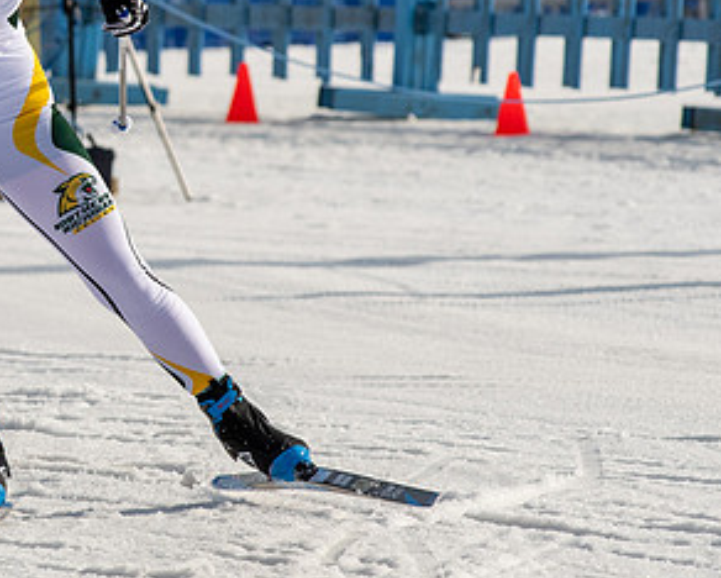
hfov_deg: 1.9
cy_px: 144
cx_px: -84
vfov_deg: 1.5
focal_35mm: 1015
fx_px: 21673
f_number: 9
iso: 400
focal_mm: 300
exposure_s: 1/1250
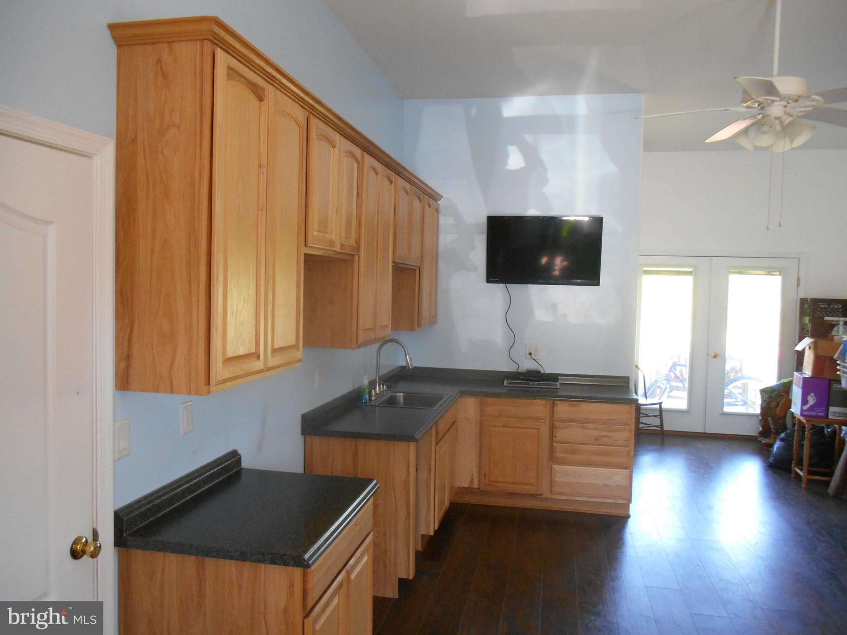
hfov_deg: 67.3
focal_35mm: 26
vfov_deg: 53.1
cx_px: 424
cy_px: 318
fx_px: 636
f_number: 3.4
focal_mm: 4.7
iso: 400
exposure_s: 1/30
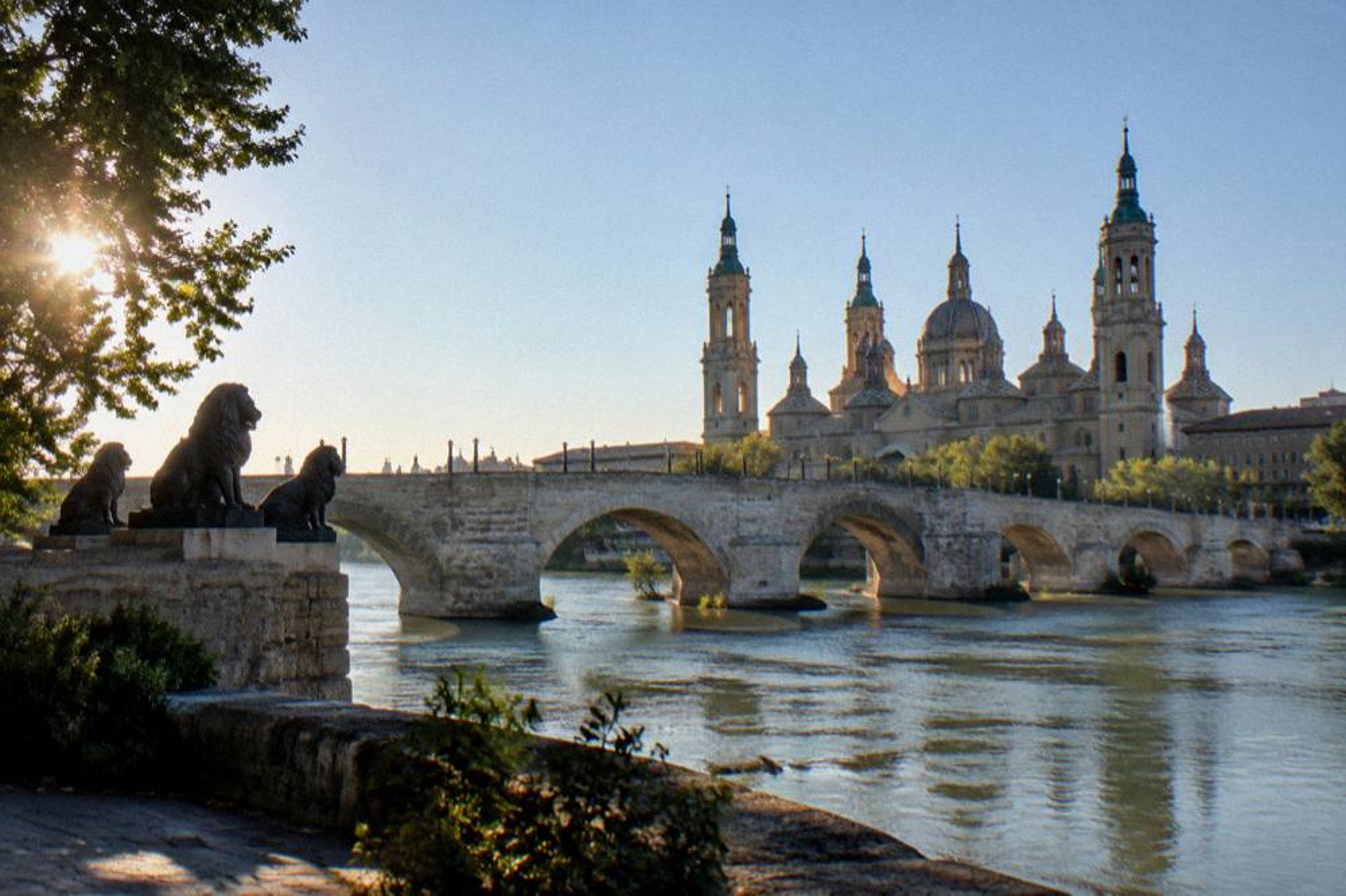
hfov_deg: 54.5
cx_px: 673
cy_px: 448
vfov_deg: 37.8
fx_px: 1308
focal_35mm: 35
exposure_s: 1/400
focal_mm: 35
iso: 500
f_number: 9
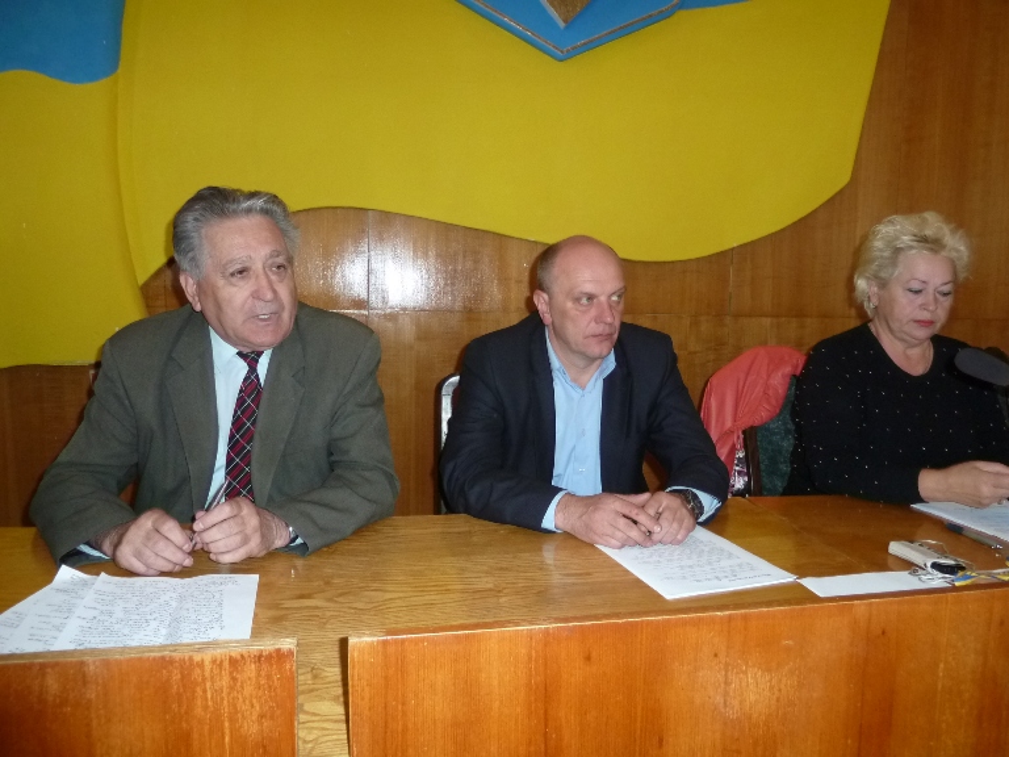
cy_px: 378
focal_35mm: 25
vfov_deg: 54.9
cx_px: 504
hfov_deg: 69.4
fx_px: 729
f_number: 3.3
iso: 250
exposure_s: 1/30
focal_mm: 4.1
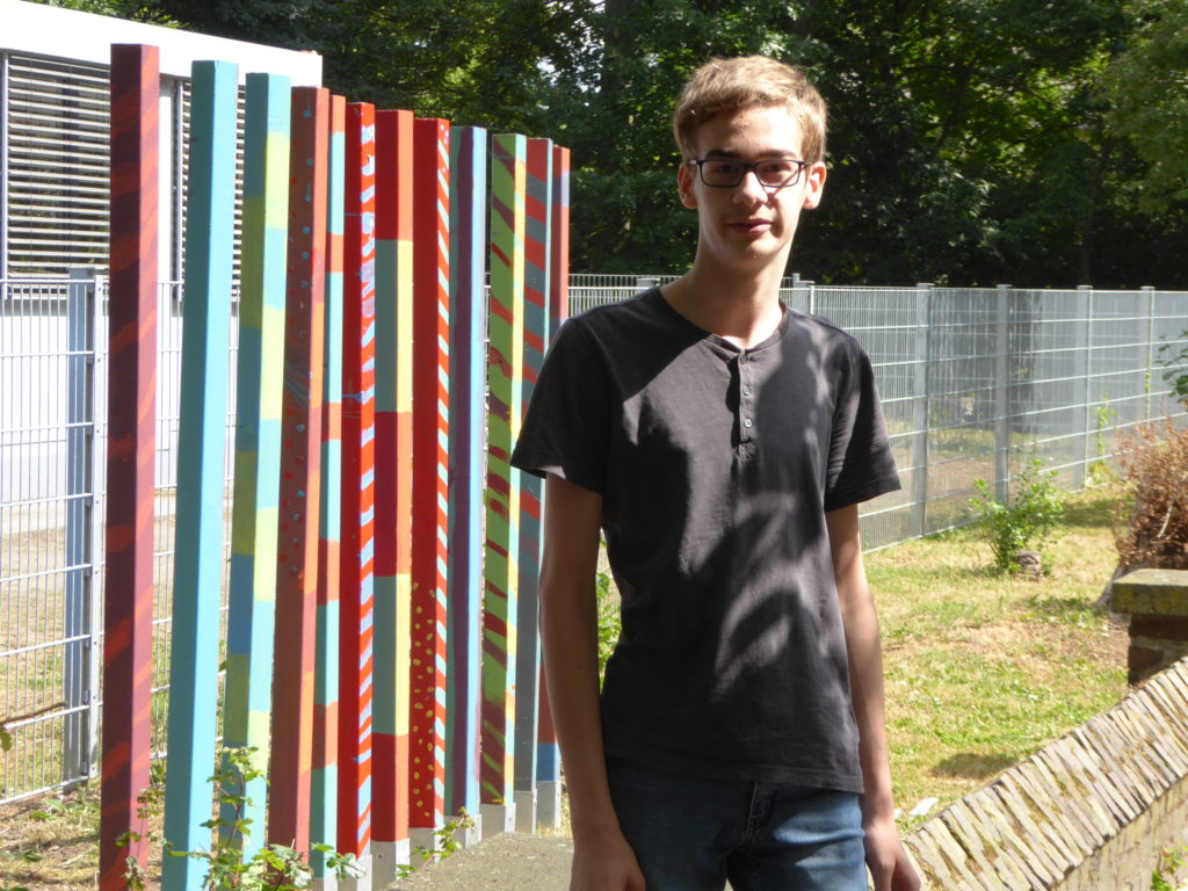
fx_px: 3363
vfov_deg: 15.1
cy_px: 446
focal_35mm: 98
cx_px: 594
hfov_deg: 20.0
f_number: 4.9
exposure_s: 1/160
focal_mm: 16.1
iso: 80
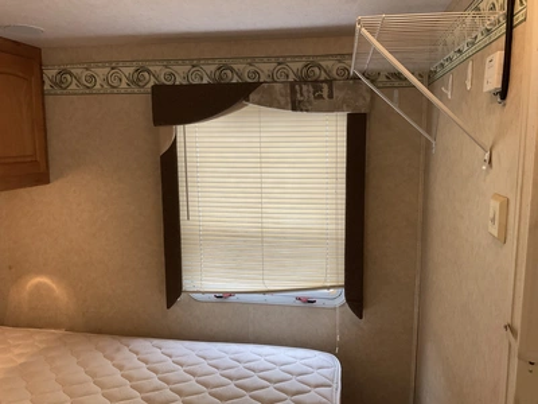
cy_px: 202
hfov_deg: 61.7
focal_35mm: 29
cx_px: 269
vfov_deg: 48.2
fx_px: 451
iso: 64
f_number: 1.8
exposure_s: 1/122
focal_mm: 3
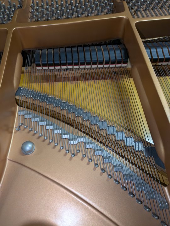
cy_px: 113
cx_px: 85
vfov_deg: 69.4
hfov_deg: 54.9
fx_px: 164
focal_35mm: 25
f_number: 1.89
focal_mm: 5.43
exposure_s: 1/100
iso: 267
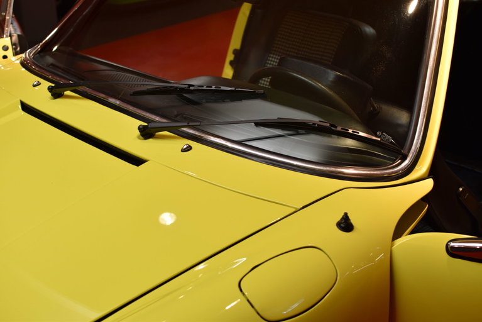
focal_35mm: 52
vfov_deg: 25.8
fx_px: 703
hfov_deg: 37.8
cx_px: 241
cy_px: 161
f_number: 4
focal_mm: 35
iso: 400
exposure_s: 1/60
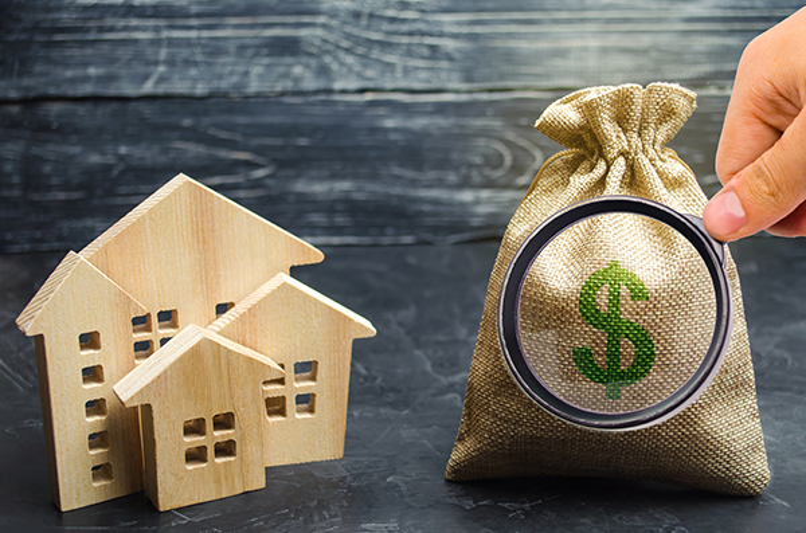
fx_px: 1139
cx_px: 403
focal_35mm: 51
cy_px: 266
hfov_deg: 39.0
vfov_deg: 26.3
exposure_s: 1/200
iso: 100
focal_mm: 34
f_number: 5
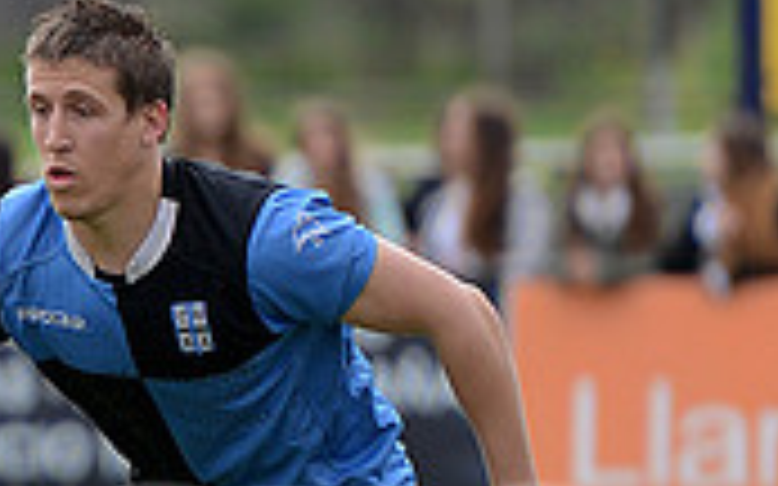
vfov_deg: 2.0
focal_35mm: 667
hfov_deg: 3.1
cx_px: -522
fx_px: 14138
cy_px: 533
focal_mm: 195
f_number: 2.8
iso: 250
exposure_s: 1/800
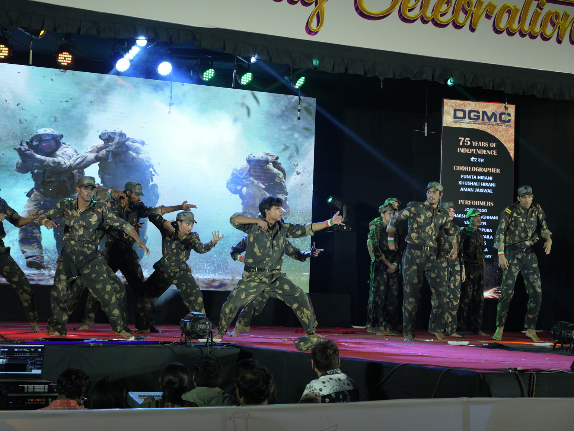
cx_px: 260
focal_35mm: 71
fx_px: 1178
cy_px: 216
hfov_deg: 27.4
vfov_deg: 20.7
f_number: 4
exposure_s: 1/200
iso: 1000
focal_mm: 65
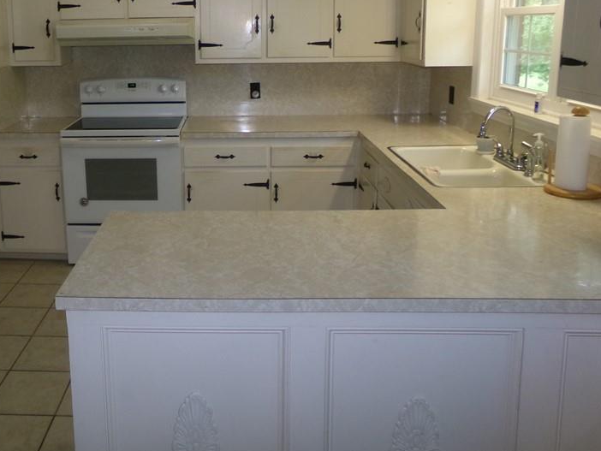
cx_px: 206
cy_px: 128
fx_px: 608
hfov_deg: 51.7
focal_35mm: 35
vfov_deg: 39.9
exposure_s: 1/34
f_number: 3.7
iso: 200
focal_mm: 4.3
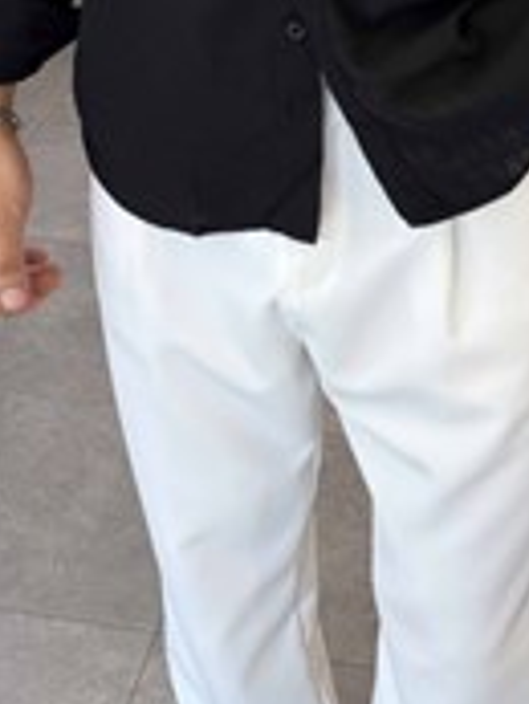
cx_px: 342
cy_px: 136
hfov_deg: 19.9
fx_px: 1506
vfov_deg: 25.8
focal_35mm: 74
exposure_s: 1/231
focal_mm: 6.76
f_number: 1.78
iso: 64
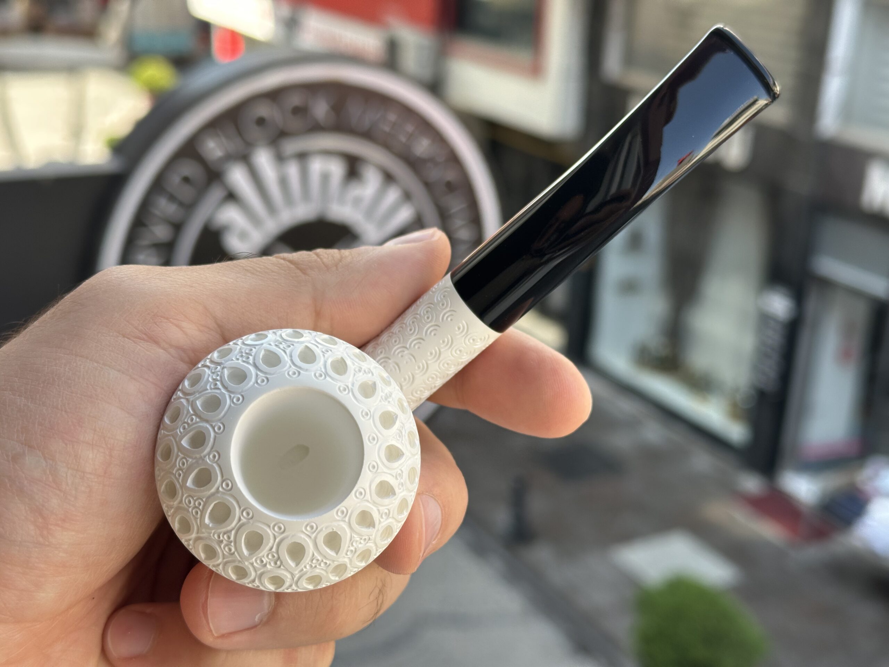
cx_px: 444
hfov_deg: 39.7
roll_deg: -2.8
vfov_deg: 30.3
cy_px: 334
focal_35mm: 48
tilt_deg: -20.1
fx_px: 1233
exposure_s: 1/435
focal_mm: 6.86
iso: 64
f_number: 1.78
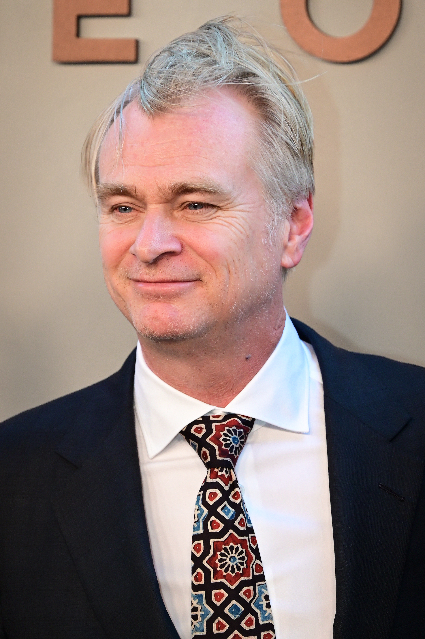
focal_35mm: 200
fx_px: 3546
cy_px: 320
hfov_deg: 6.9
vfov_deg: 10.3
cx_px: 212
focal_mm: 200
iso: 1400
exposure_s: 1/200
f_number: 6.3
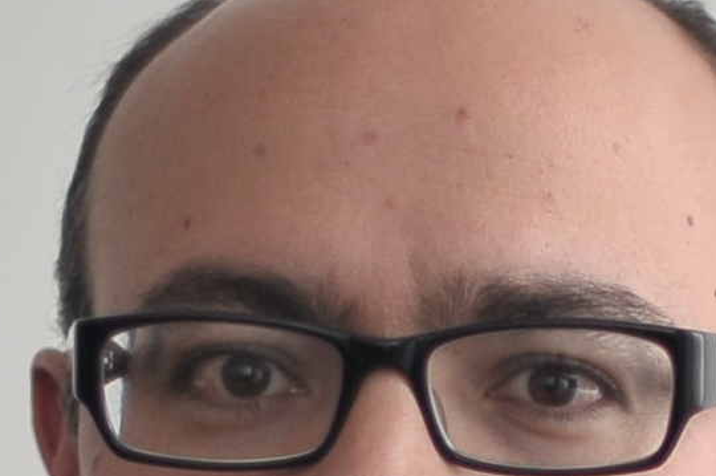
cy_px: 1281
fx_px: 7829
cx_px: 827
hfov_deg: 5.2
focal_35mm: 394
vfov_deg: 3.4
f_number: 1.6
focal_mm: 50
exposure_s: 1/500
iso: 400
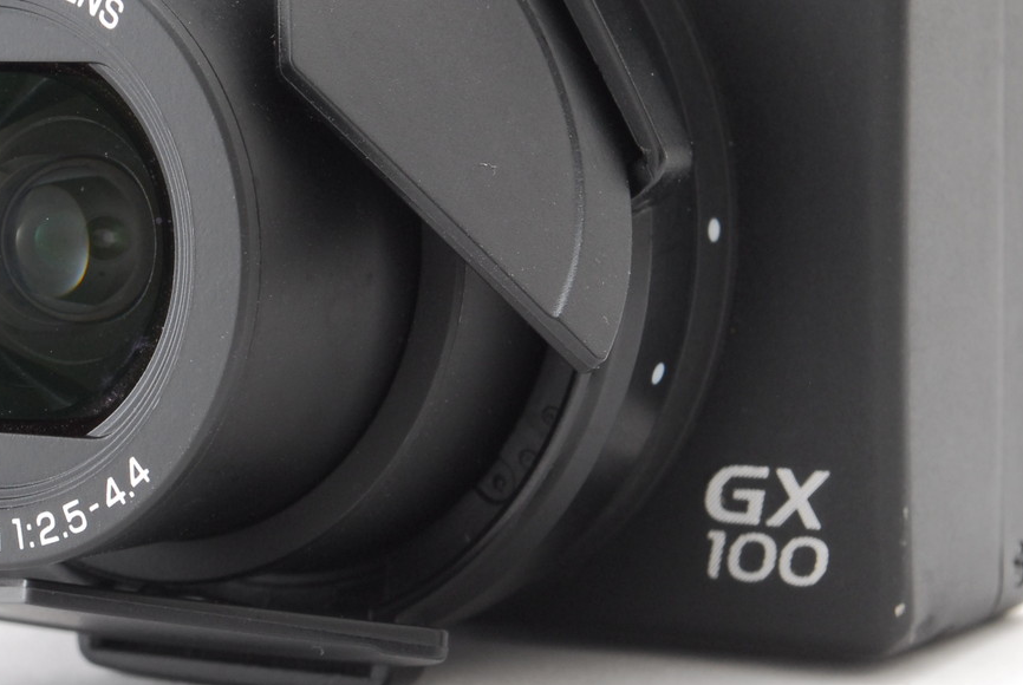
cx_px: 190
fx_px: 3785
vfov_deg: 10.3
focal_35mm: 133
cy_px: 151
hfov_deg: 15.3
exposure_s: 1/100
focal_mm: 48
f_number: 18
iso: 400
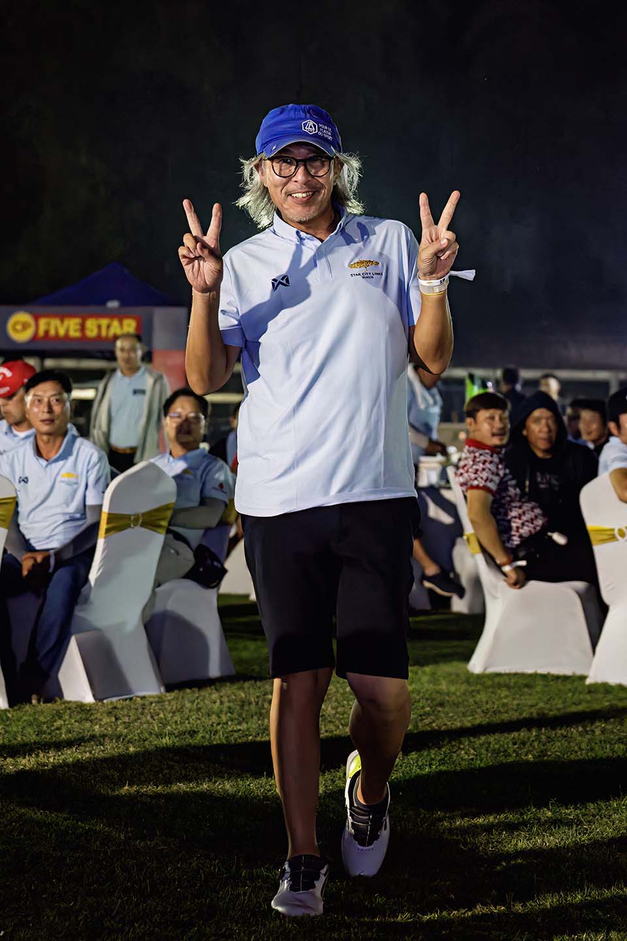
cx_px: 314
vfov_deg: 28.8
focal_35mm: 70
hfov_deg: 19.5
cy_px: 470
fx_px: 1829
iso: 22800
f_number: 4
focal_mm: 70
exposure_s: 1/200
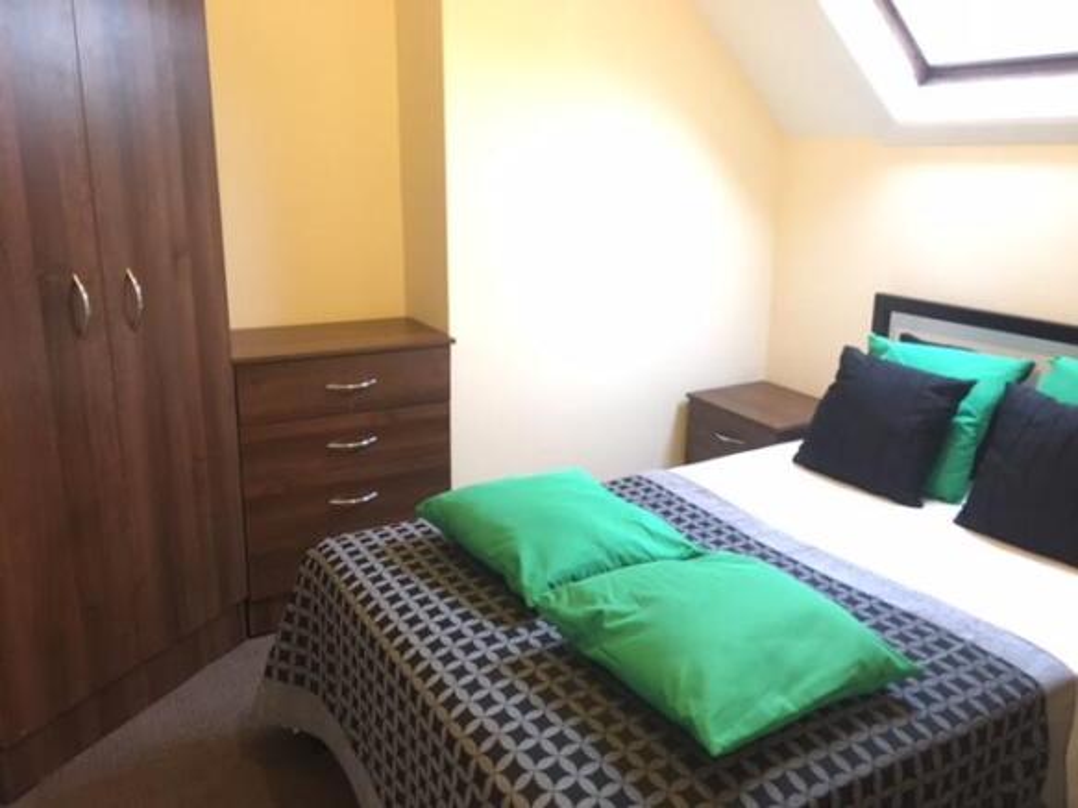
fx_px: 903
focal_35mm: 29
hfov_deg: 61.7
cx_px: 539
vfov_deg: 48.2
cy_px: 404
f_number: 2.2
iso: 200
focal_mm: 4.15
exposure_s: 1/25
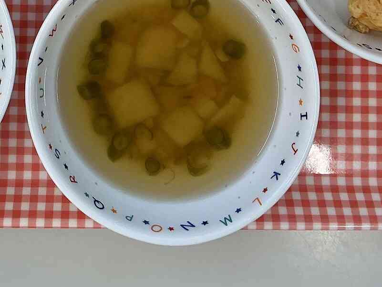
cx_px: 107
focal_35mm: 73
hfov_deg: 26.4
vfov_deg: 19.0
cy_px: -59
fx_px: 806
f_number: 1.8
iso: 32
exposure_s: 1/120
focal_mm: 3
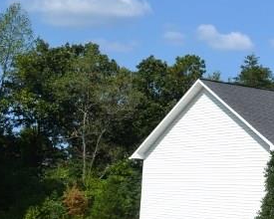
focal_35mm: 90
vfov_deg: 17.1
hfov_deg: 19.1
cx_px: 388
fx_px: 730
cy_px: 130
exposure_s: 1/320
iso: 100
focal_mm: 22
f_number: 9
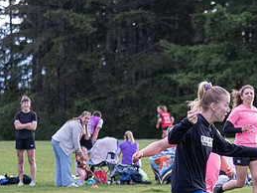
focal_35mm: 327
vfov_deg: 4.5
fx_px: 2427
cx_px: 252
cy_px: 174
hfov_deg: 6.0
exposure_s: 1/800
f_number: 2.8
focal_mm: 73
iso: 1600
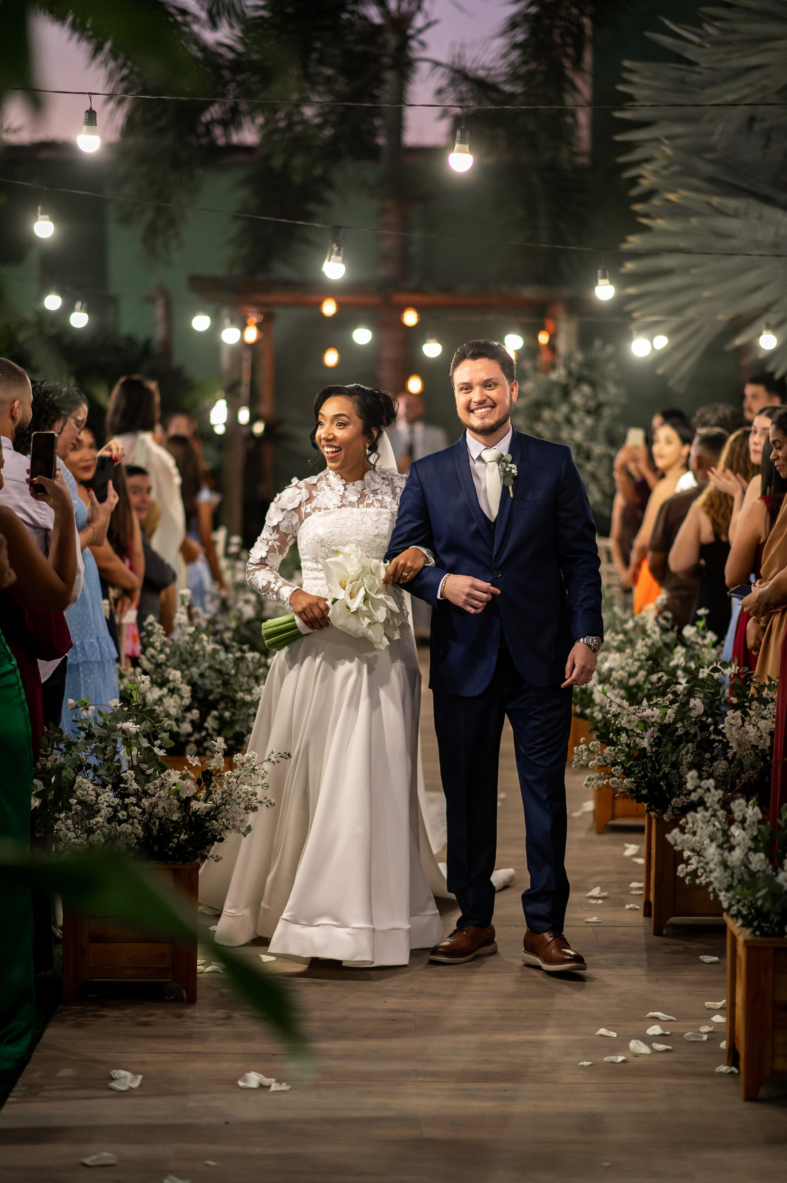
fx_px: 2791
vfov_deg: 23.9
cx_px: 394
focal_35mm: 85
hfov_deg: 16.0
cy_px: 592
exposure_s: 1/250
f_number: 1.8
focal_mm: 85
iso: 1600
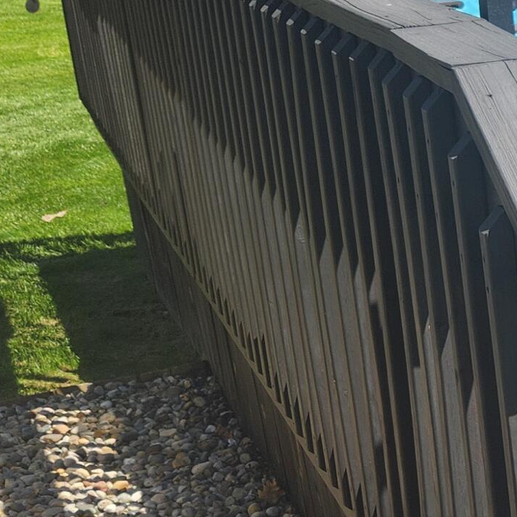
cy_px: 302
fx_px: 1436
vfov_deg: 20.4
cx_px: 886
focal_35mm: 85
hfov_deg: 17.3
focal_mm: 5.4
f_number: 1.8
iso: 20
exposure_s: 1/895
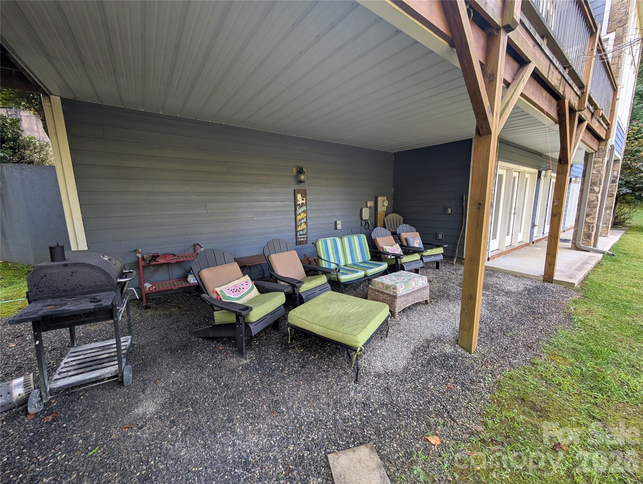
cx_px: 322
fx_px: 223
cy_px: 242
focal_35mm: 12
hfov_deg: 110.5
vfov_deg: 94.6
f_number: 1.7
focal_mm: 2.02
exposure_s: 1/57.3
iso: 52
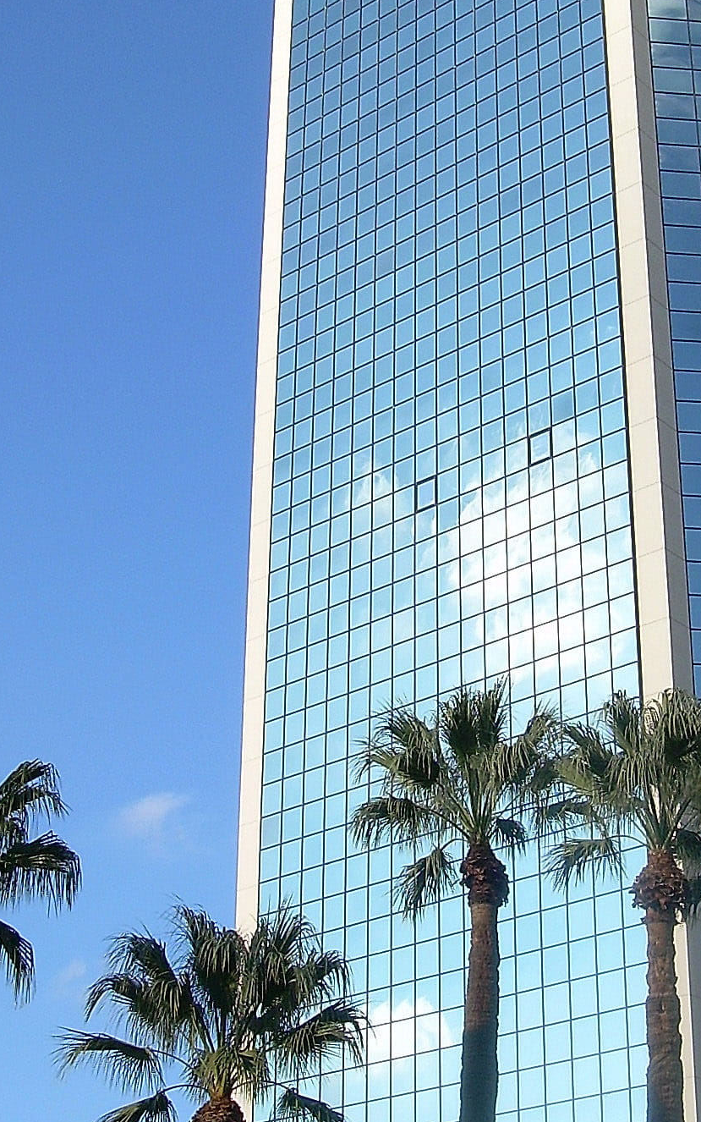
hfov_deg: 18.8
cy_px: 579
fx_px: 2109
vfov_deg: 29.8
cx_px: 514
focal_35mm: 69
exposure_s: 1/324
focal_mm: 6.3
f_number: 4.6
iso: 50
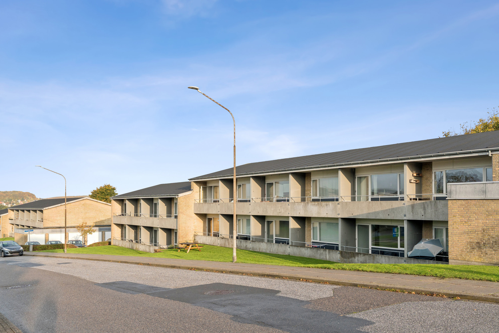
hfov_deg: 60.3
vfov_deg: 42.3
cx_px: 250
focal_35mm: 31
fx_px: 430
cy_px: 166
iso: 800
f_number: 10
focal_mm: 31
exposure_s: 1/400
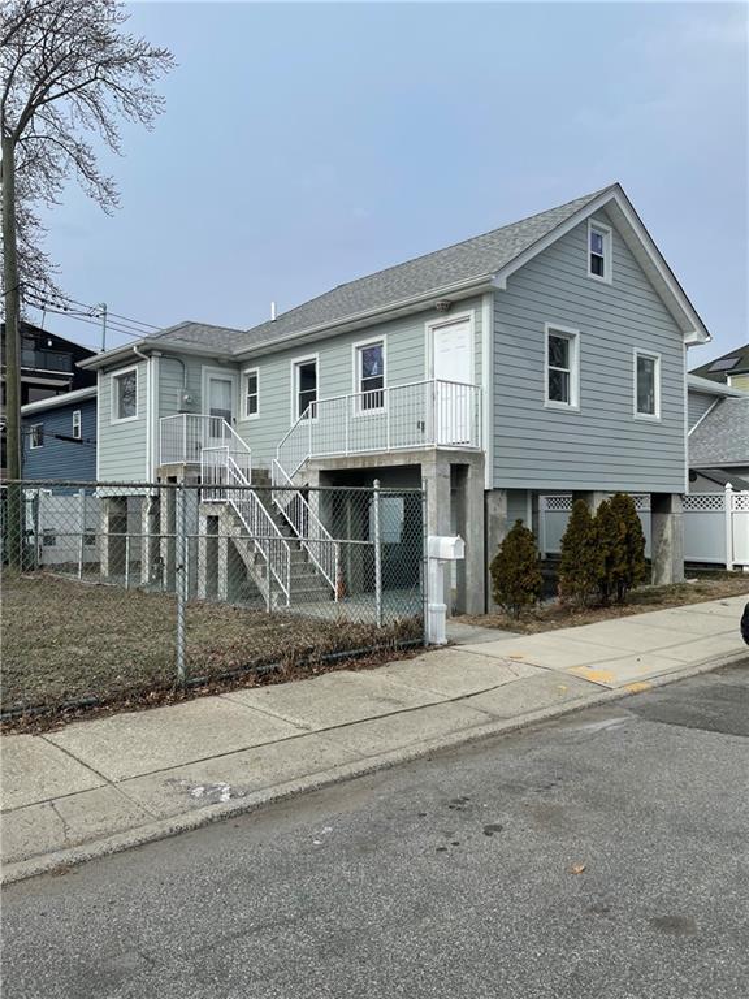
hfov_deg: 53.1
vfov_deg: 67.3
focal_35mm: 26
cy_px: 500
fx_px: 750
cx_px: 374
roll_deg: +0.8
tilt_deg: +2.7
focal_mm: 4.2
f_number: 1.6
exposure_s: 1/4831
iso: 32
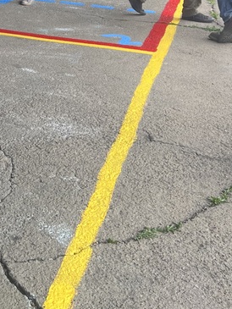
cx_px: -54
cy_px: -45
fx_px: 652
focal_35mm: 73
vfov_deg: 24.6
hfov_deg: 18.9
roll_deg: +0.2
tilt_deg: -8.1
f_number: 1.5
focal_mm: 5.7
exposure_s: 1/196
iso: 40
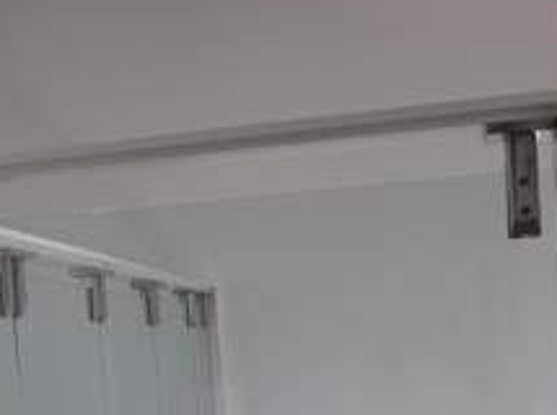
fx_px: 1364
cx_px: 135
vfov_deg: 17.0
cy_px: 385
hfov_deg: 22.8
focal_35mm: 85
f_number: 3.4
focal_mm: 6.8
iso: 220
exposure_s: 1/30
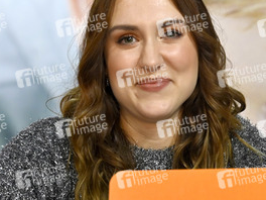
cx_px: 156
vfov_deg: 21.3
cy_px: 101
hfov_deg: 28.1
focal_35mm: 69
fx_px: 530
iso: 800
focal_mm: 42
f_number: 4
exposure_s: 1/200
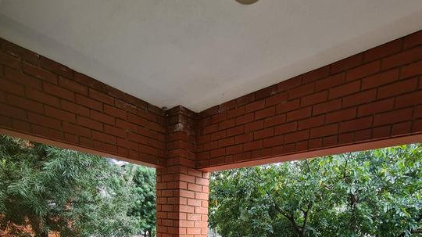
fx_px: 235
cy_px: 273
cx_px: 227
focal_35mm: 21
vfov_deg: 40.6
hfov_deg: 83.7
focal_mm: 2.2
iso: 50
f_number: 2.2
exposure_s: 1/172
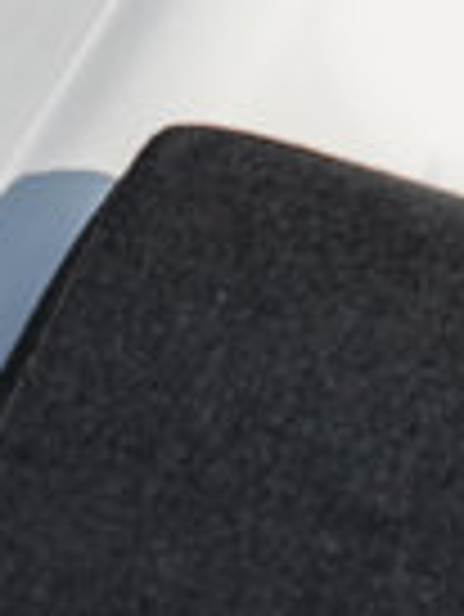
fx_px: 5996
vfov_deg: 5.5
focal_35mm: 336
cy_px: -1340
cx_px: 737
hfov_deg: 4.4
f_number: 5
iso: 320
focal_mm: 50
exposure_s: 1/3200
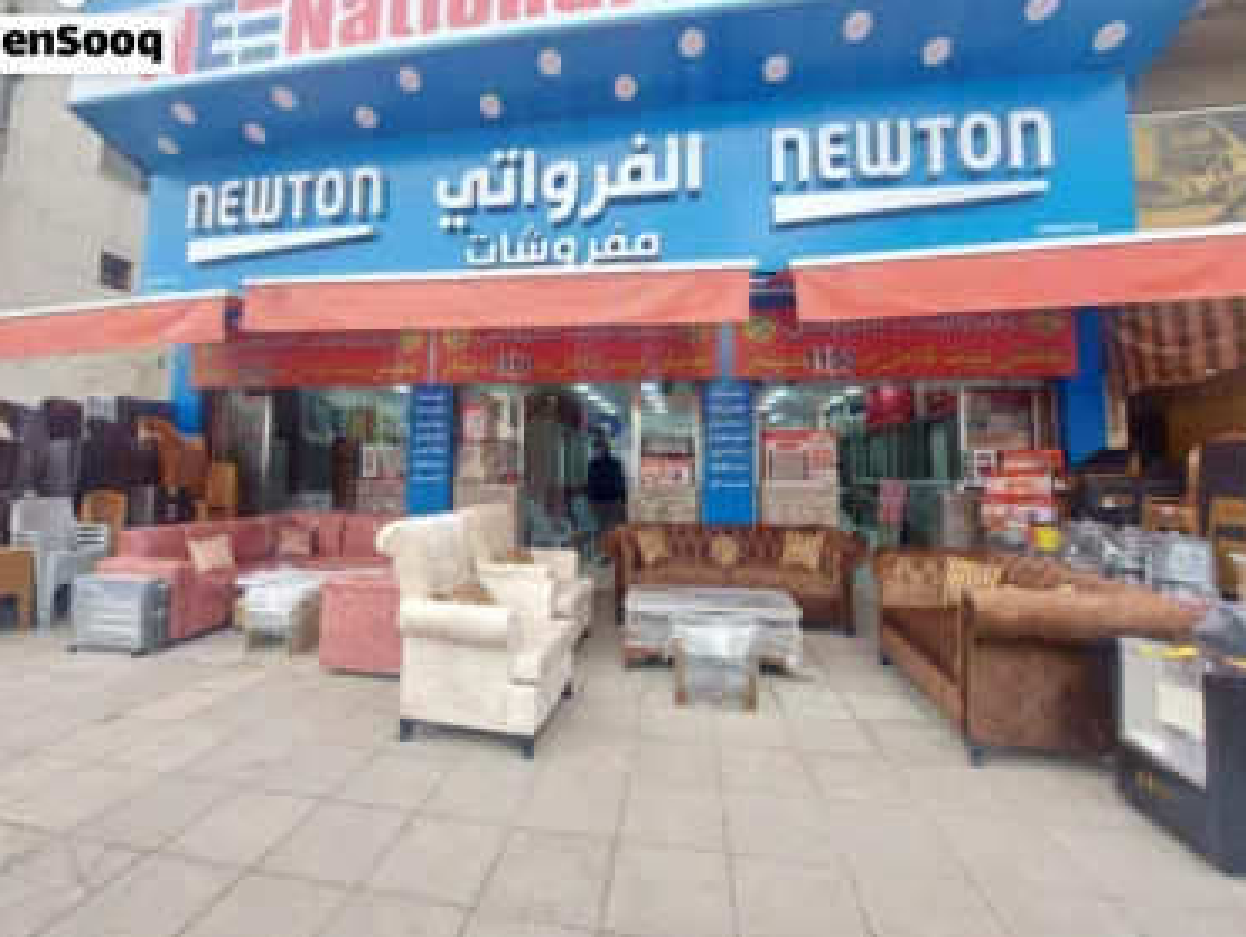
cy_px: 443
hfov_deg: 101.9
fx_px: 504
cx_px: 588
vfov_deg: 85.7
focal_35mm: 14
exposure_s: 1/129
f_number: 2.2
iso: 50
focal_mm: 1.74
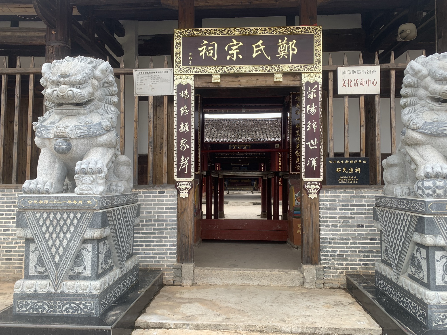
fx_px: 336
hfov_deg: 67.3
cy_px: 168
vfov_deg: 53.1
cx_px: 224
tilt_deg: +2.3
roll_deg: +0.3
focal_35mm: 26
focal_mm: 4.25
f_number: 1.8
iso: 25
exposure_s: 1/144
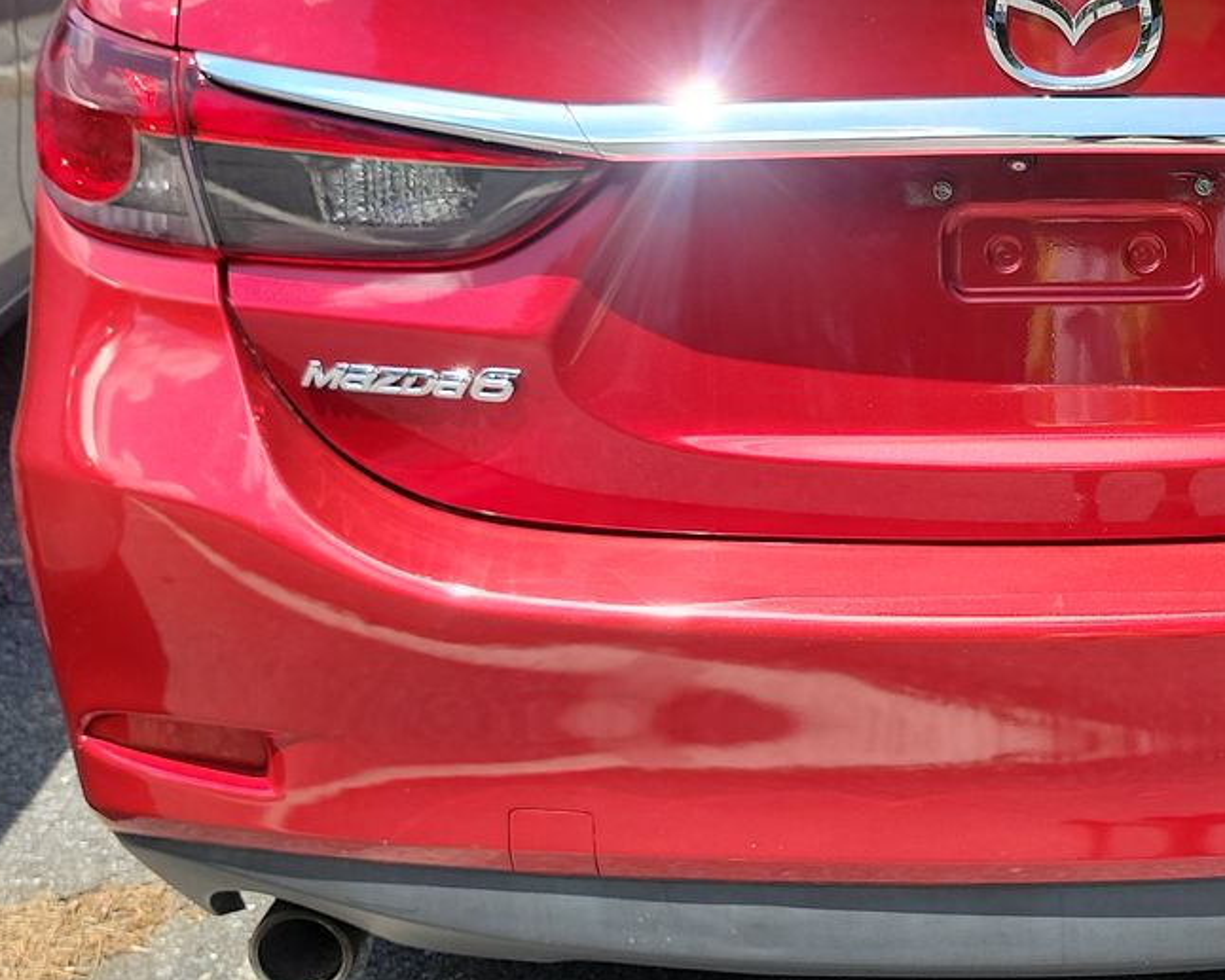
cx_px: 1092
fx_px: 2103
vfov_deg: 26.0
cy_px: 258
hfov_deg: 31.1
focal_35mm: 58
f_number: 1.8
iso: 50
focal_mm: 6.7
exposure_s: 1/481
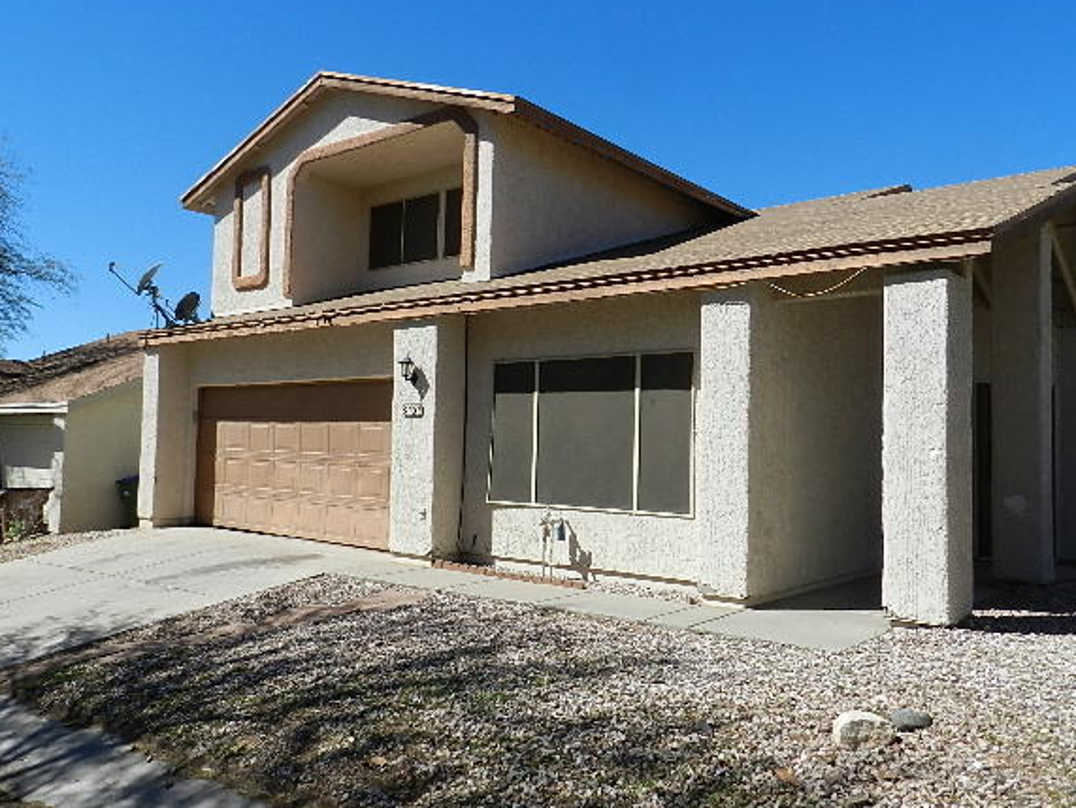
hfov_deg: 63.4
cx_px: 507
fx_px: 871
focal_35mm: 28
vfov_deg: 49.8
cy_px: 403
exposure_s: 1/1250
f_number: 4.5
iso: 160
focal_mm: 4.5
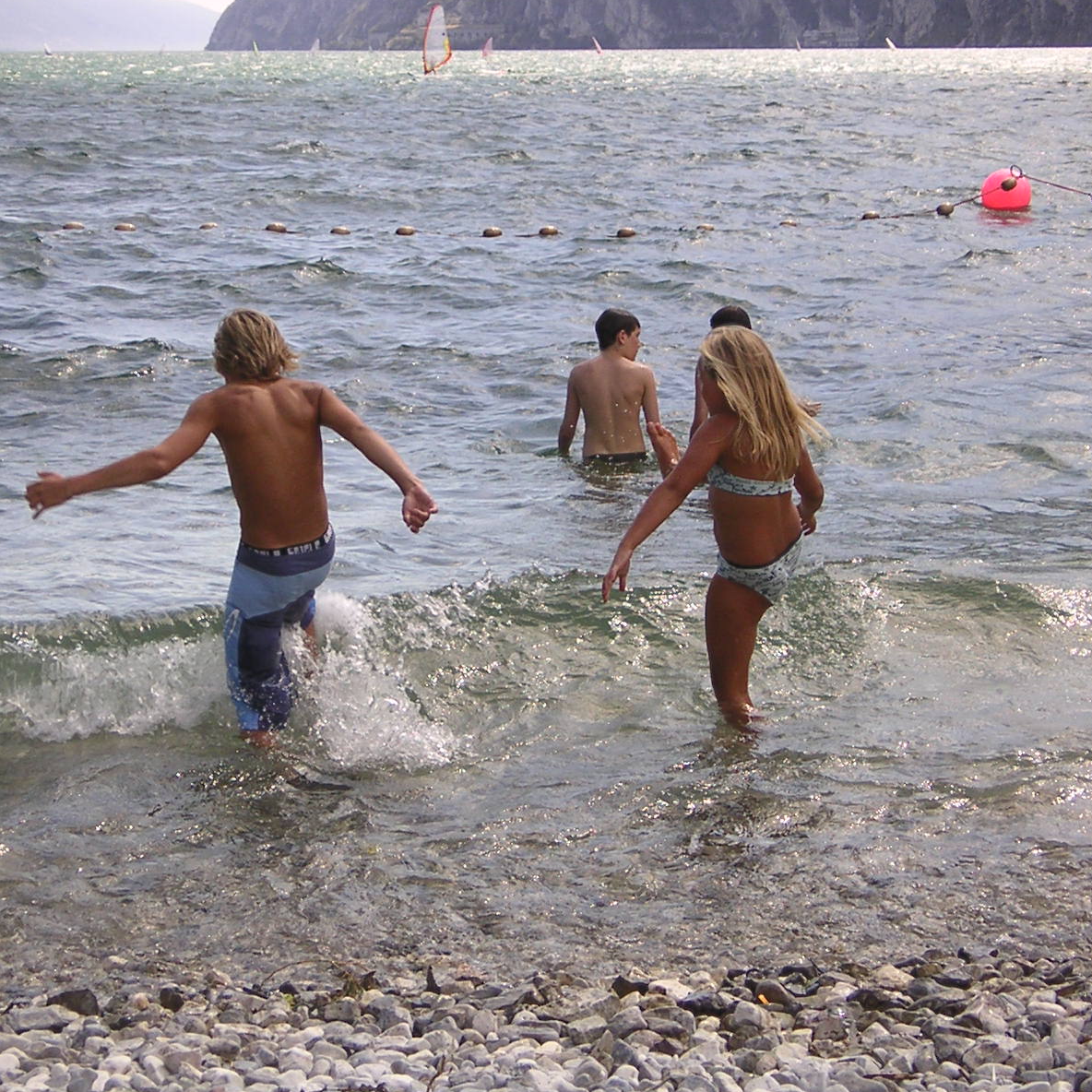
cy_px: 540
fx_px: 2855
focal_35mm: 80
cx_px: 501
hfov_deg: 21.6
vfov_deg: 21.7
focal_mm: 8.7
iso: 64
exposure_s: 1/500
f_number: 3.3
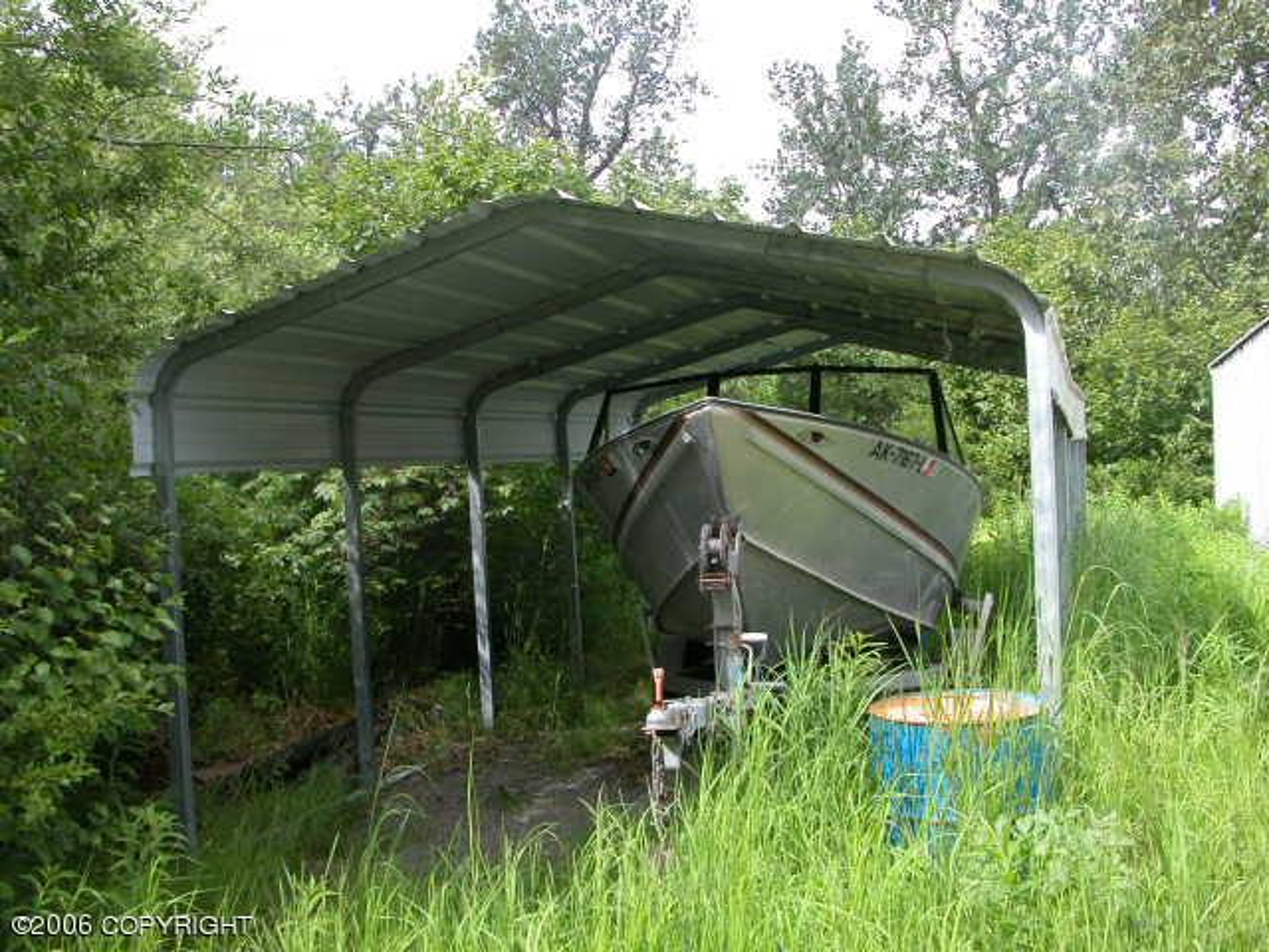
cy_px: 476
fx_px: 1283
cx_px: 634
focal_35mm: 35
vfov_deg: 40.7
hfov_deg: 52.6
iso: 100
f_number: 4.5
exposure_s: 1/142
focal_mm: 8.9
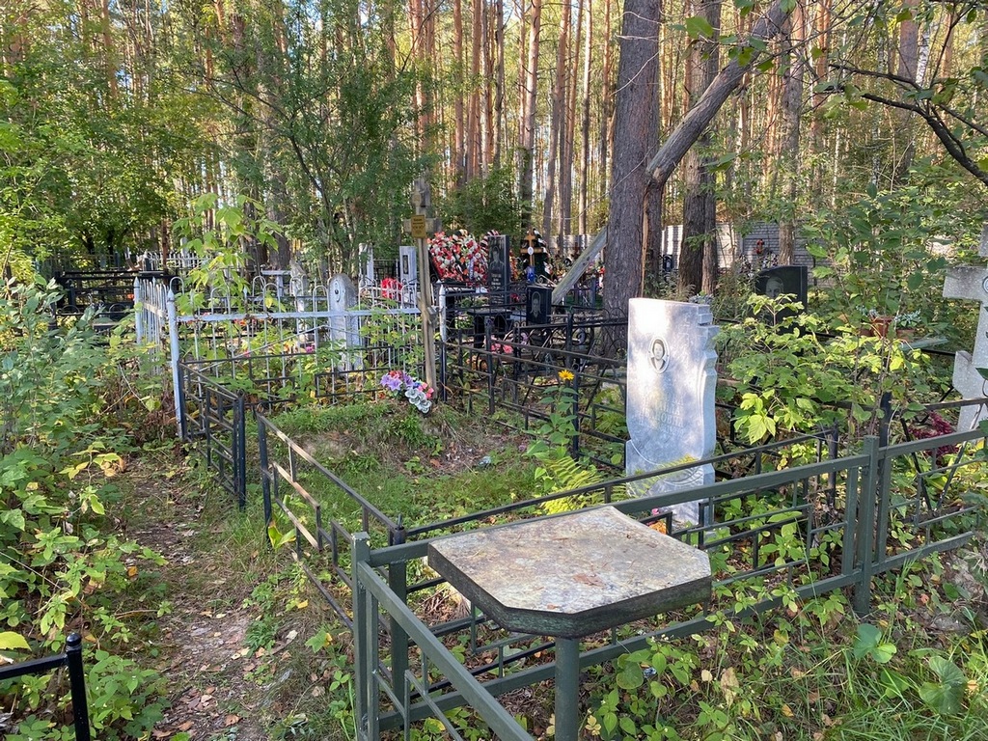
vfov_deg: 53.1
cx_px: 494
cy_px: 370
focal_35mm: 26
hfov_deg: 67.3
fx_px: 742
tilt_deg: -5.7
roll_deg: +1.2
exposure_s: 1/122
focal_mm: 4.25
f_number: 1.8
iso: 64
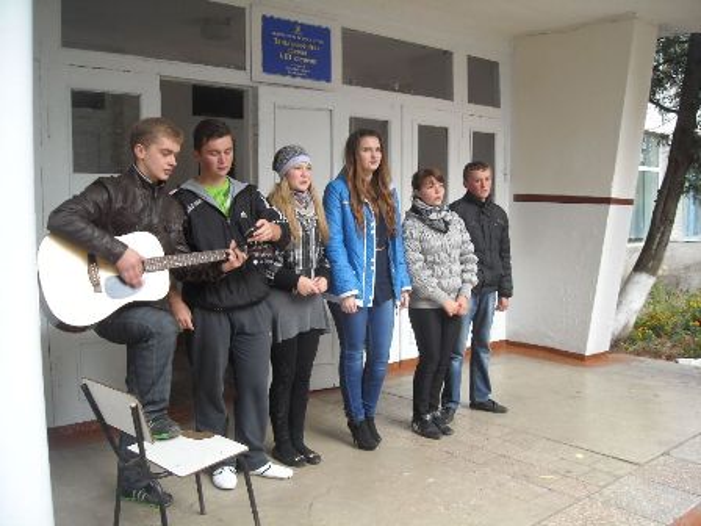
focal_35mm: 35
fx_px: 709
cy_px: 263
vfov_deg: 40.7
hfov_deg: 52.6
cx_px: 350
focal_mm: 5.7
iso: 64
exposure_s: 1/88
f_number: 2.8
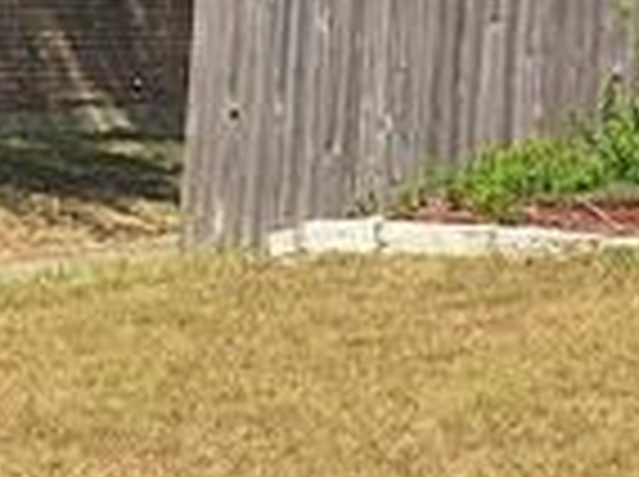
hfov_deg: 10.5
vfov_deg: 8.6
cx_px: 1462
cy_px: -364
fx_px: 3059
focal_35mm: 166
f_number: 1.8
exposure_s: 1/2198
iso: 40
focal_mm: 5.54
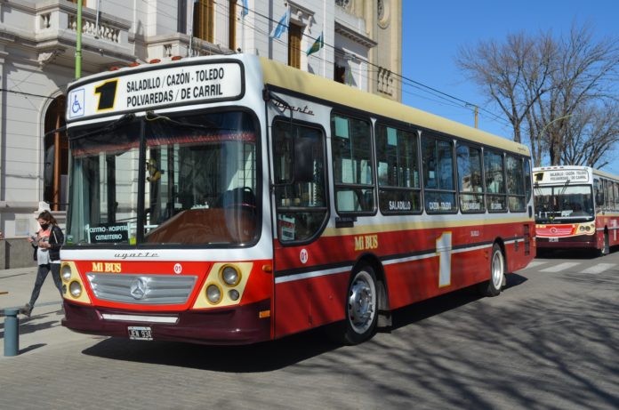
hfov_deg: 49.6
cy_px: 205
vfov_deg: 34.1
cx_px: 310
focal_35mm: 39
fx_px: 669
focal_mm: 26
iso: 100
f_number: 9
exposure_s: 1/320
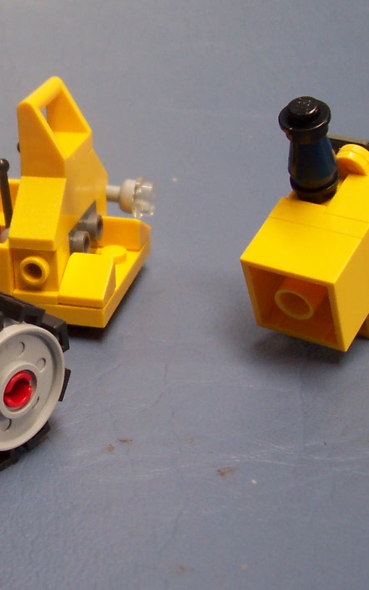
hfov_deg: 19.0
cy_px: 324
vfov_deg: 31.0
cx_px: -25
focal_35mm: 66
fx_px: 1061
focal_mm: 5.6
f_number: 2.8
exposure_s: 1/90
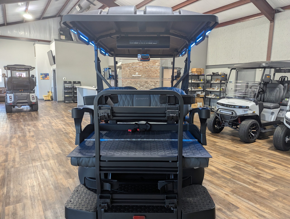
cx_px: 145
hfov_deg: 71.5
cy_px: 110
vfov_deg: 56.9
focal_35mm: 24
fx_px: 201
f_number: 1.85
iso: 259
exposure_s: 1/126
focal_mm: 6.81
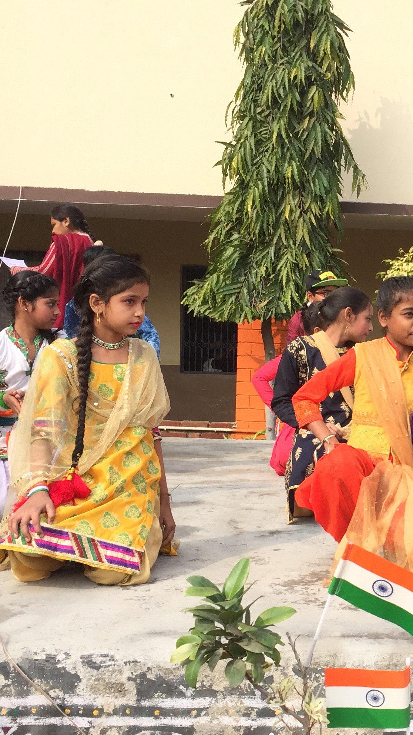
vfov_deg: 39.8
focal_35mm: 52
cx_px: 434
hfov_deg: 22.0
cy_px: 415
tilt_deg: -3.4
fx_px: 1012
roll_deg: -0.9
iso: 32
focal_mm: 4.15
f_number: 2.2
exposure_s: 1/1014
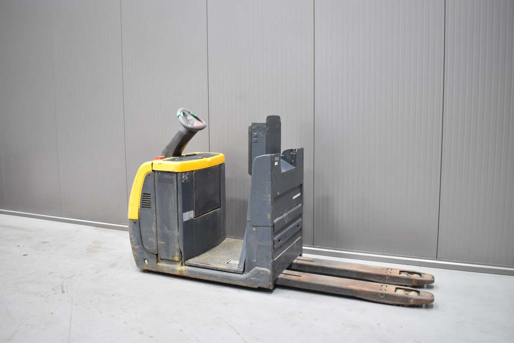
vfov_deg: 43.6
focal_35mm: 30
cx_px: 257
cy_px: 172
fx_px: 428
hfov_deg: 61.9
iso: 1600
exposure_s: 1/50
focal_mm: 20
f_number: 4
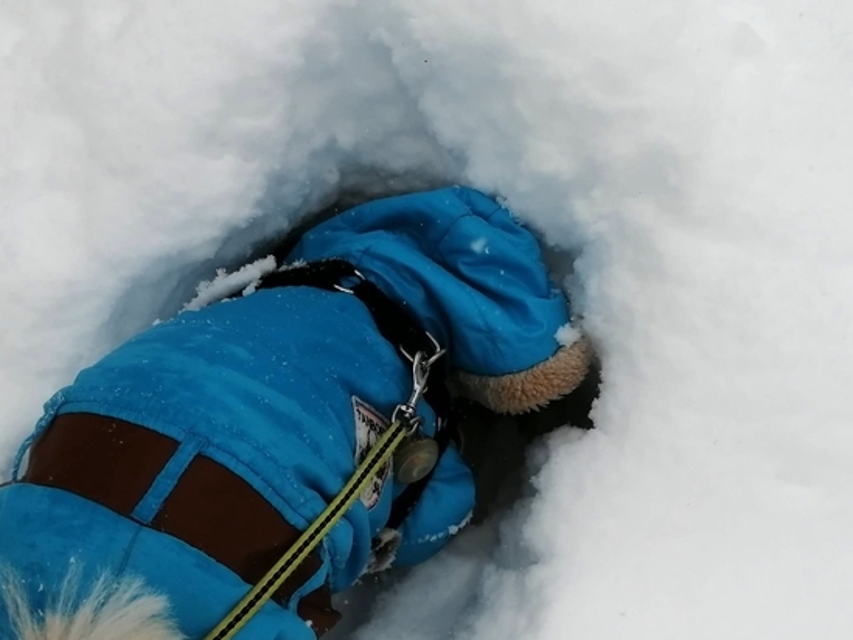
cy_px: 354
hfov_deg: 32.7
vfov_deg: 24.8
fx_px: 1454
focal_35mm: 59
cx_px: 452
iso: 50
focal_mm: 3.62
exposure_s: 1/1447
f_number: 1.8
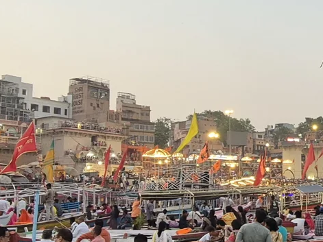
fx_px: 494
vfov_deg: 27.5
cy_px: 126
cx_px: 263
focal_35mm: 53
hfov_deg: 34.9
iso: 160
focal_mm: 2.2
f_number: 2.2
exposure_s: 1/50
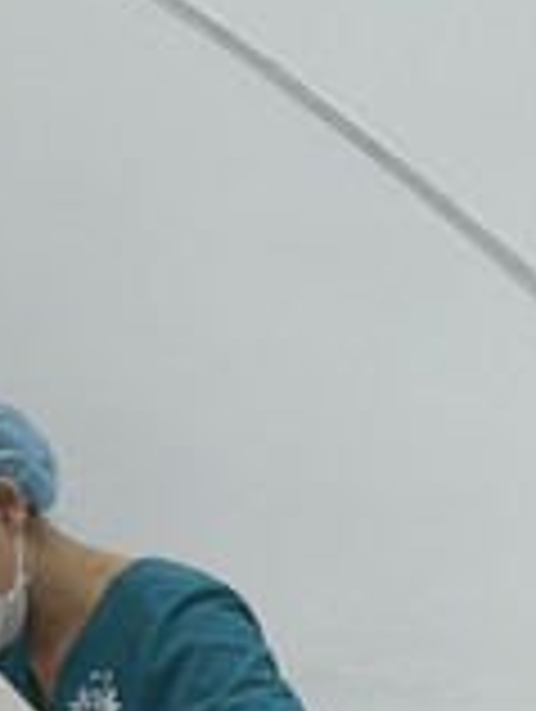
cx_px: -151
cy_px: 562
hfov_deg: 7.3
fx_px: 4159
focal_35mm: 202
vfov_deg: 9.8
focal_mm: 7.5
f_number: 2.2
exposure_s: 1/100
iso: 32
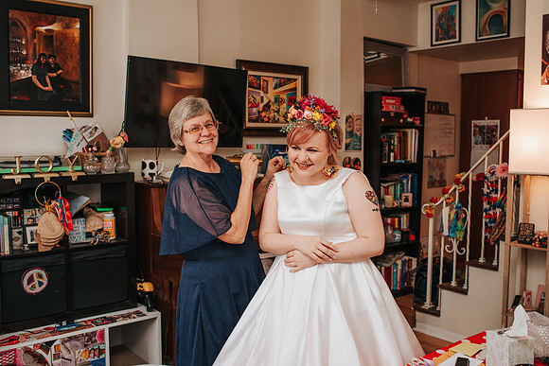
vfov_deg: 36.7
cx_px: 274
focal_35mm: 36
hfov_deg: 52.9
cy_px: 183
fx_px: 552
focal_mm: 35
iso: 800
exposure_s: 1/160
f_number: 4
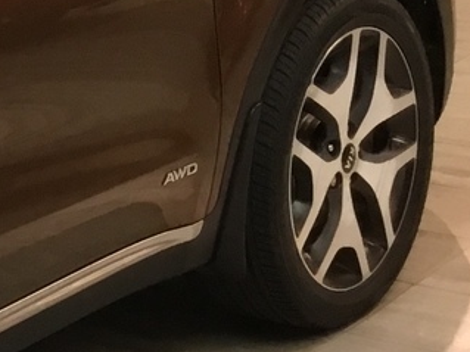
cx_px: -569
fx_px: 1900
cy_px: -3
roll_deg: +8.0
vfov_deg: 10.5
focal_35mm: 140
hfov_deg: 12.0
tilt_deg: -12.5
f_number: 2.4
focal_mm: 3.3
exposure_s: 1/33
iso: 80
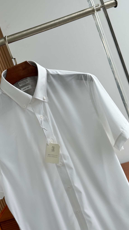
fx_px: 322
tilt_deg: -5.6
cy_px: 115
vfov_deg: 39.2
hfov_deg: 22.6
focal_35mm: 53
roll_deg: +19.8
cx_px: 52
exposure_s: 1/488
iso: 64
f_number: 1.78
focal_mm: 6.76
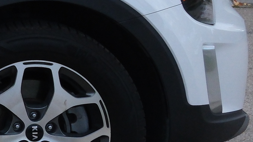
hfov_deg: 8.6
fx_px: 1462
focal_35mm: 218
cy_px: -91
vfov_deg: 5.5
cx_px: -446
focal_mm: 23
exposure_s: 1/1600
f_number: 6.4
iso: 1250
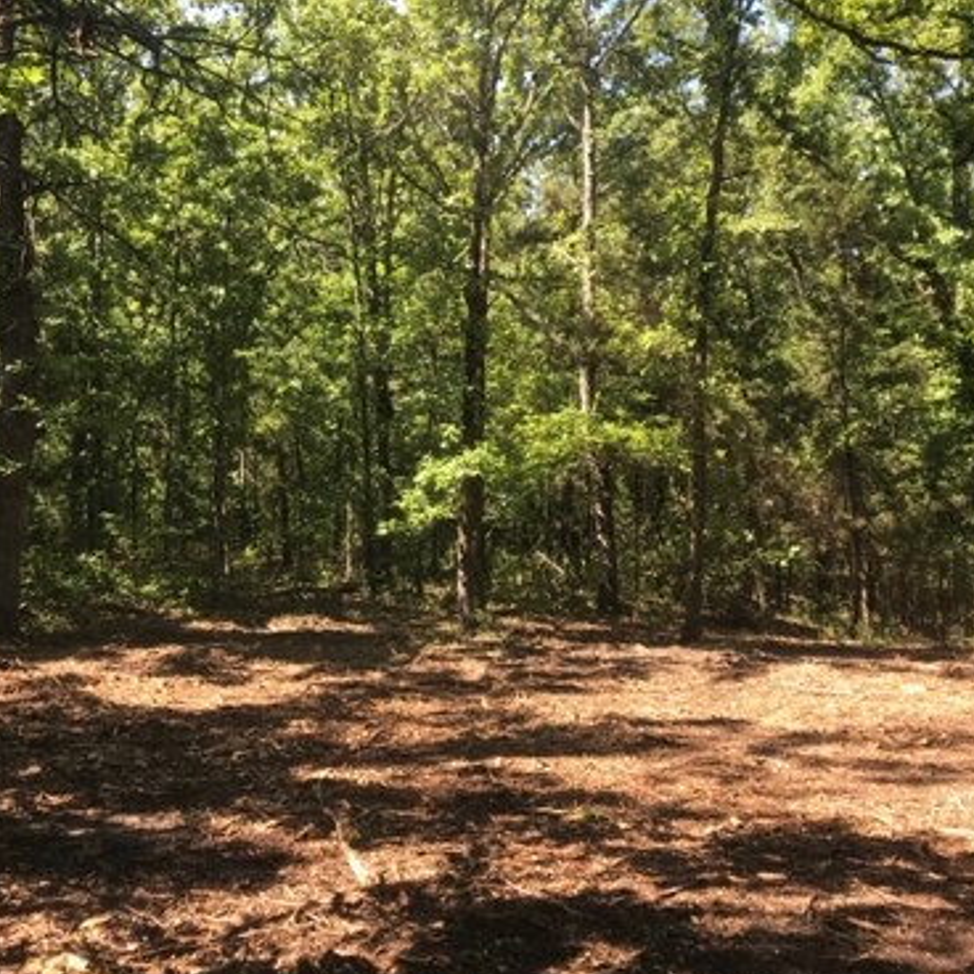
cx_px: 437
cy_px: 442
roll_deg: +0.3
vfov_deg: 39.1
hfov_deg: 39.1
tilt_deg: +1.9
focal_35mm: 43
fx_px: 1369
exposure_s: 1/304
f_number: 1.8
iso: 20
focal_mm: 3.99
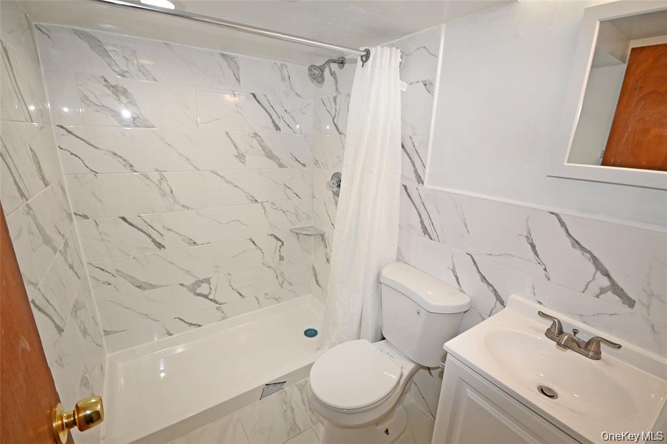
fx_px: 278
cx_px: 334
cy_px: 222
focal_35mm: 15
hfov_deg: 100.4
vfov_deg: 77.3
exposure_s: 1/80
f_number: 4.5
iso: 200
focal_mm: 10
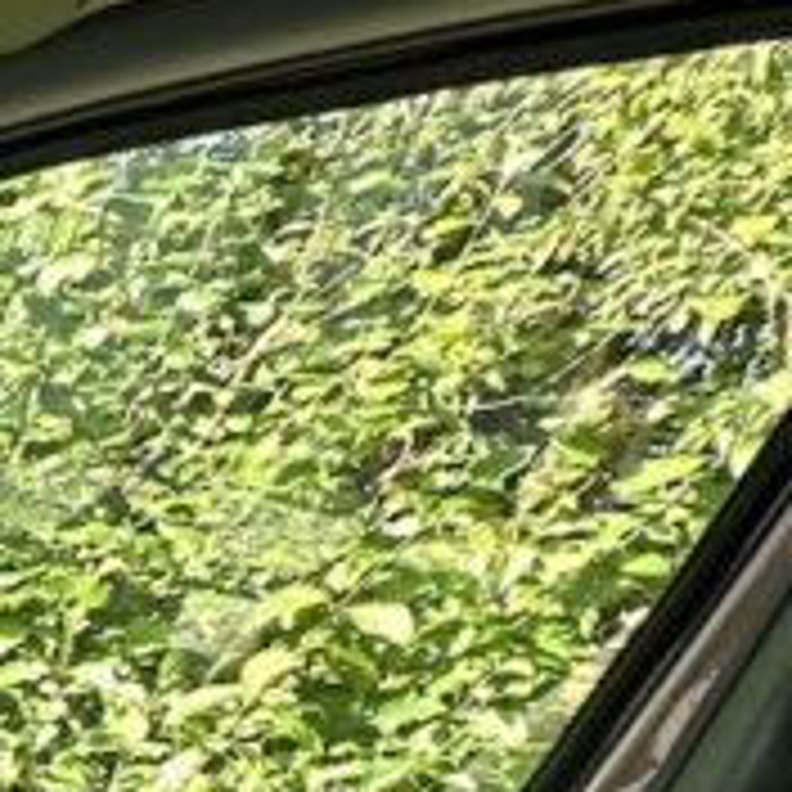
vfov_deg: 18.7
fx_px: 1864
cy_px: 1422
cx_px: -1368
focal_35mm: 72
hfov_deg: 12.9
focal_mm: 2.22
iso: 125
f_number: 2.2
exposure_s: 1/99
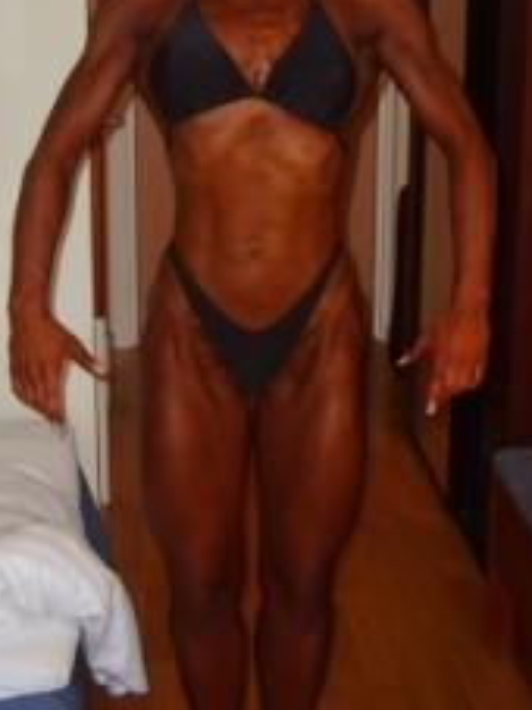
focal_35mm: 69
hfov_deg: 21.3
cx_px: 275
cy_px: 185
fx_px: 1415
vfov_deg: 27.8
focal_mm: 5.8
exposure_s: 1/45
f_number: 2.8
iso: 100
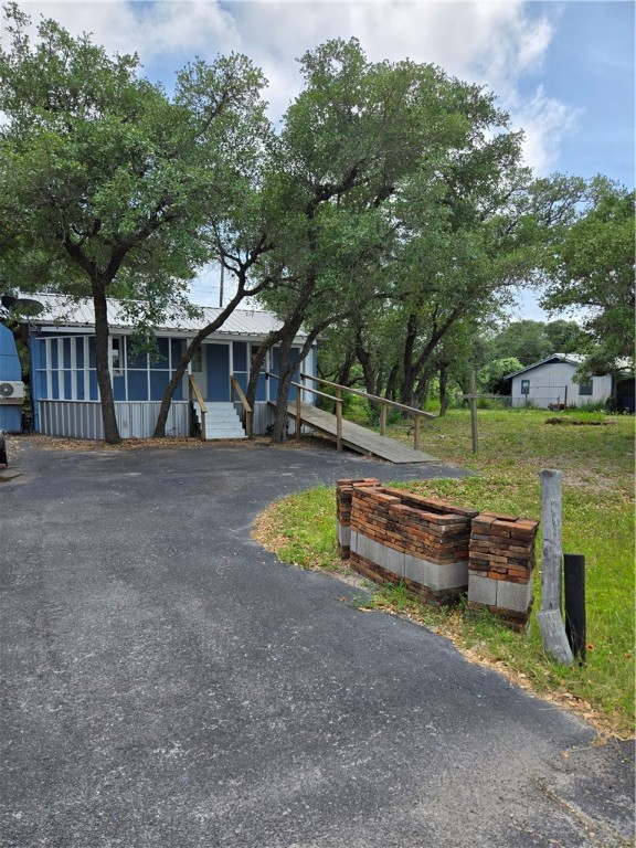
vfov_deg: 73.9
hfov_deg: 58.9
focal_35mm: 23
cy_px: 424
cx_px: 318
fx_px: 563
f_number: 1.8
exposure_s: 1/2921
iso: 40
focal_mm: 5.4
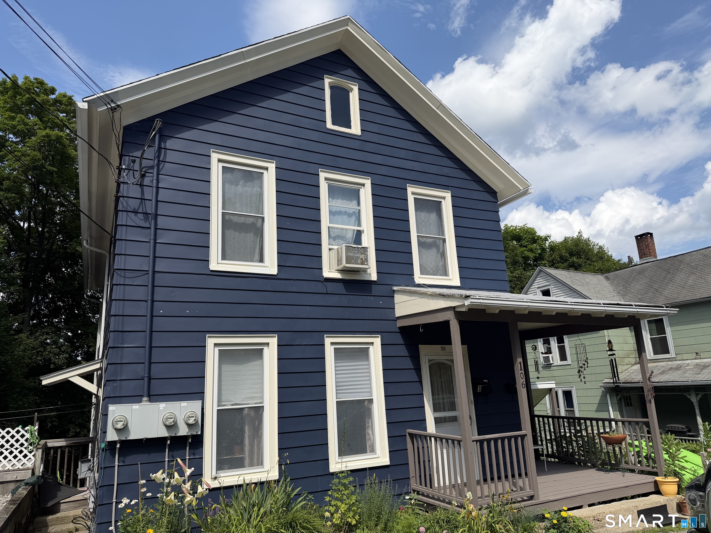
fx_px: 493
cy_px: 266
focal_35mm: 24
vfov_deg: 56.8
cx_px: 356
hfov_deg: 71.6
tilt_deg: +13.3
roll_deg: +2.8
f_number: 1.78
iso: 80
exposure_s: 1/4673
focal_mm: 6.76
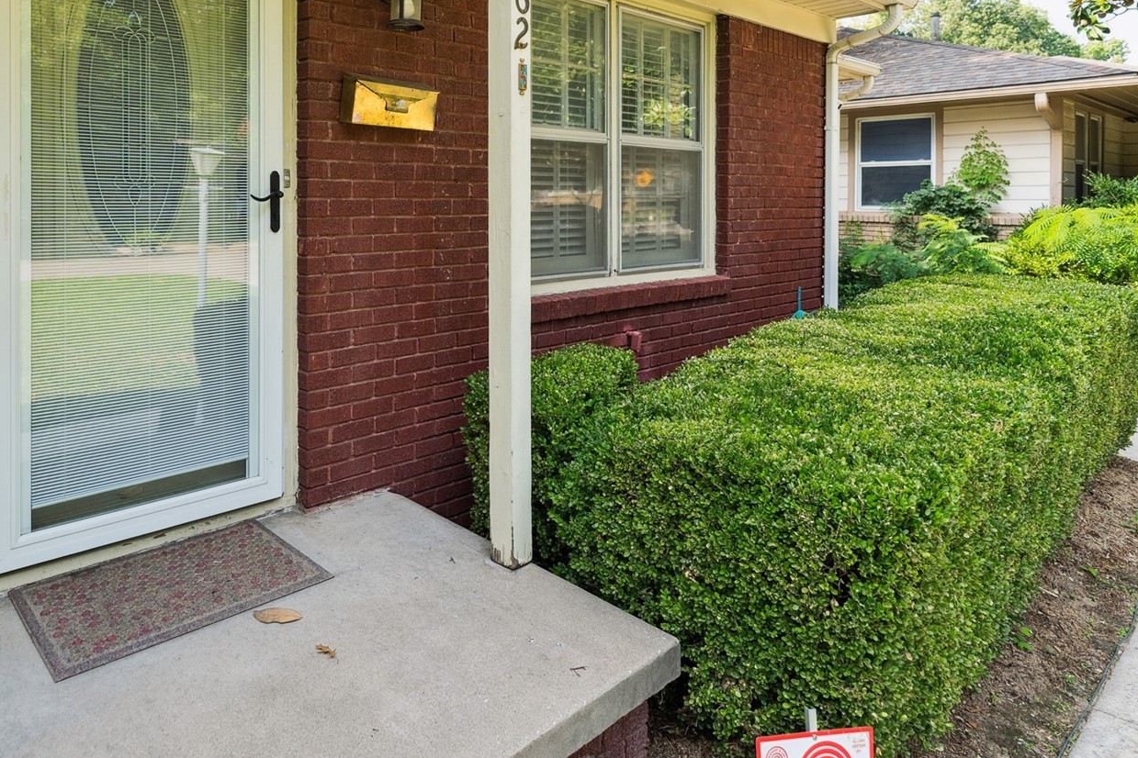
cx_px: 389
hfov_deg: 74.0
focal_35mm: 23
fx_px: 727
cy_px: 219
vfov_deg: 53.4
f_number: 2.8
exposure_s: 1/640
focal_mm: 14
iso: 400
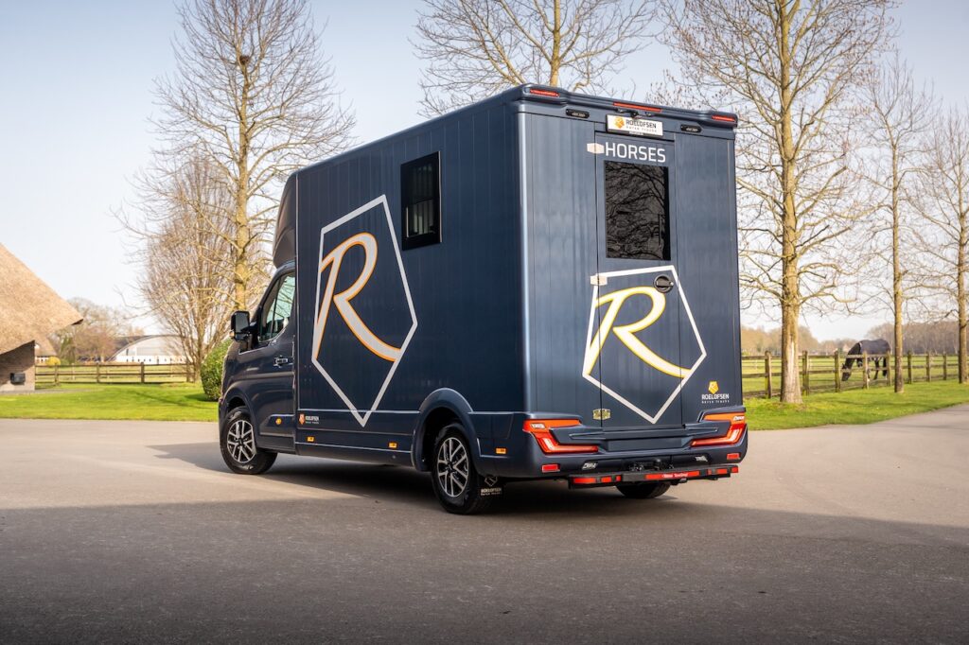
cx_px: 491
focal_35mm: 44
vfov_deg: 30.5
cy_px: 310
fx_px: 1183
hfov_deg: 44.6
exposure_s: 1/200
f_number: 5
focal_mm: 40.4
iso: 200
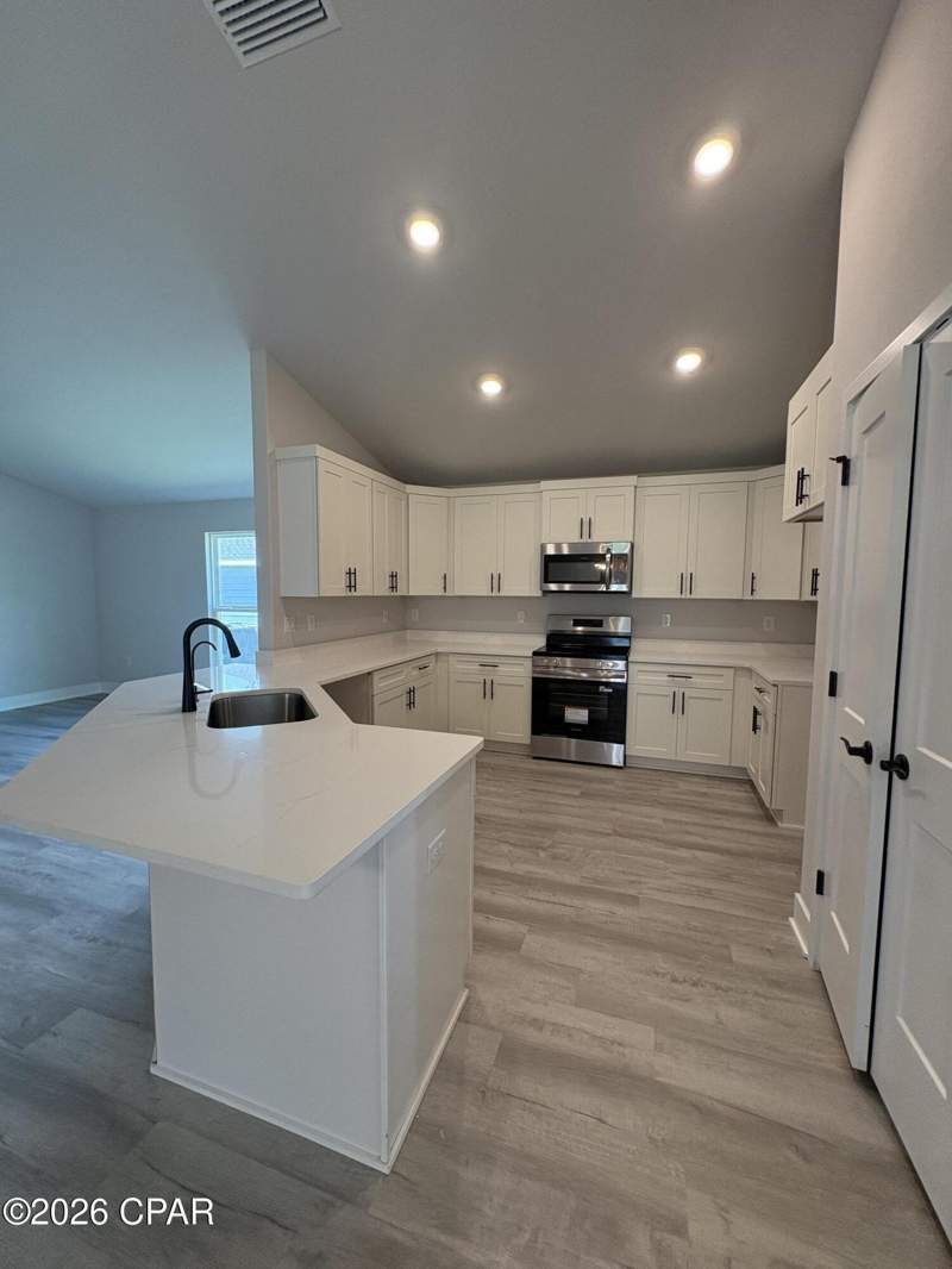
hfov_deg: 85.7
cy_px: 634
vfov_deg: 102.1
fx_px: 513
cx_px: 476
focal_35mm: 14
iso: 250
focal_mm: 2.22
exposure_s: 1/120
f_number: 2.2
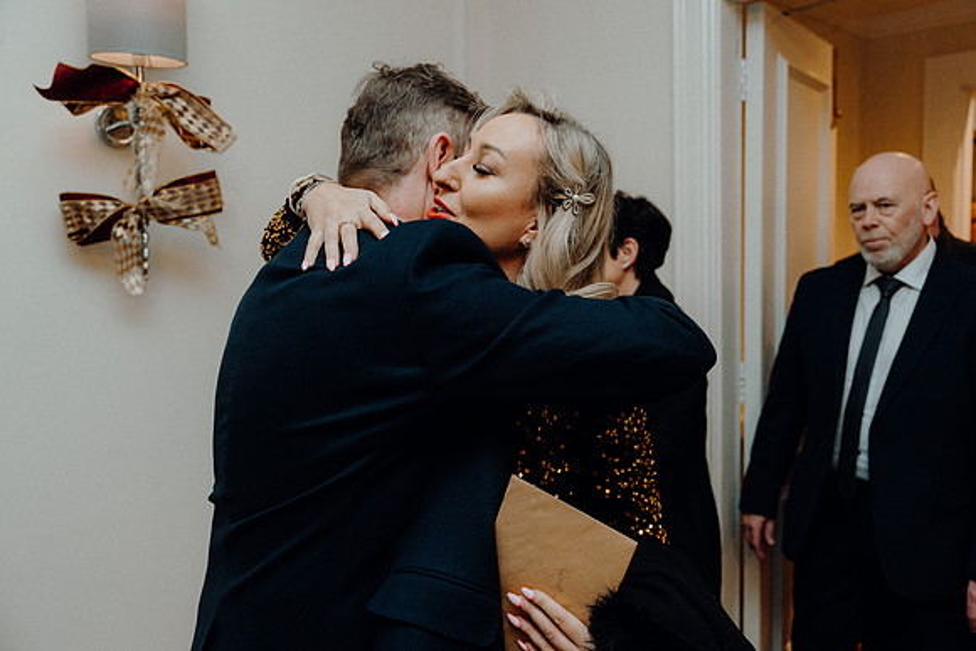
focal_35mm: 32
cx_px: 488
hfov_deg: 58.7
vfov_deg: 41.1
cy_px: 326
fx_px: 868
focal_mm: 32
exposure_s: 1/200
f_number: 3.5
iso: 2500
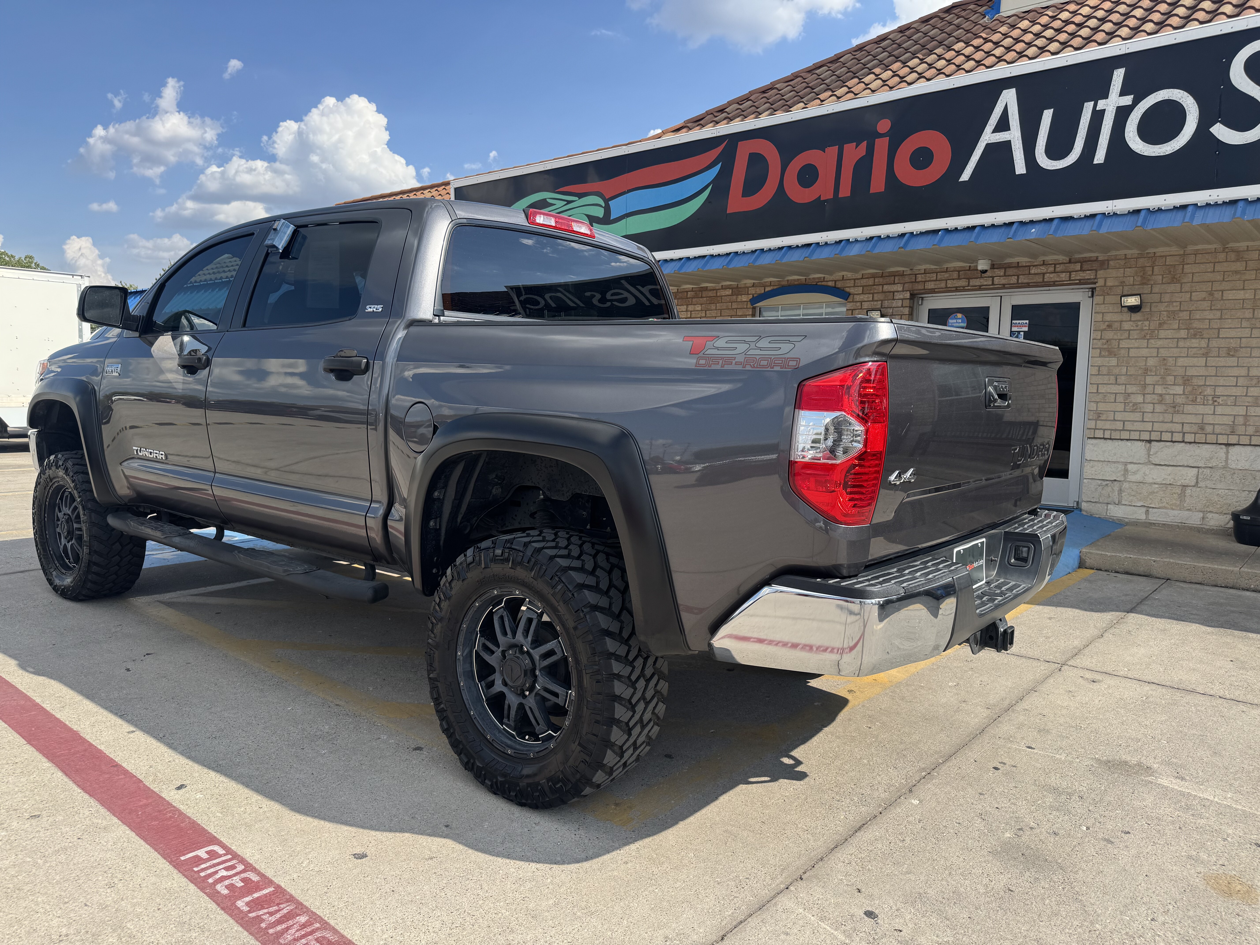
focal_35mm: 24
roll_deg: -1.5
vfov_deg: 56.8
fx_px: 874
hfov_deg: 71.6
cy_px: 472
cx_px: 630
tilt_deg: -6.7
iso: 80
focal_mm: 6.76
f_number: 1.78
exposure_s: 1/2959
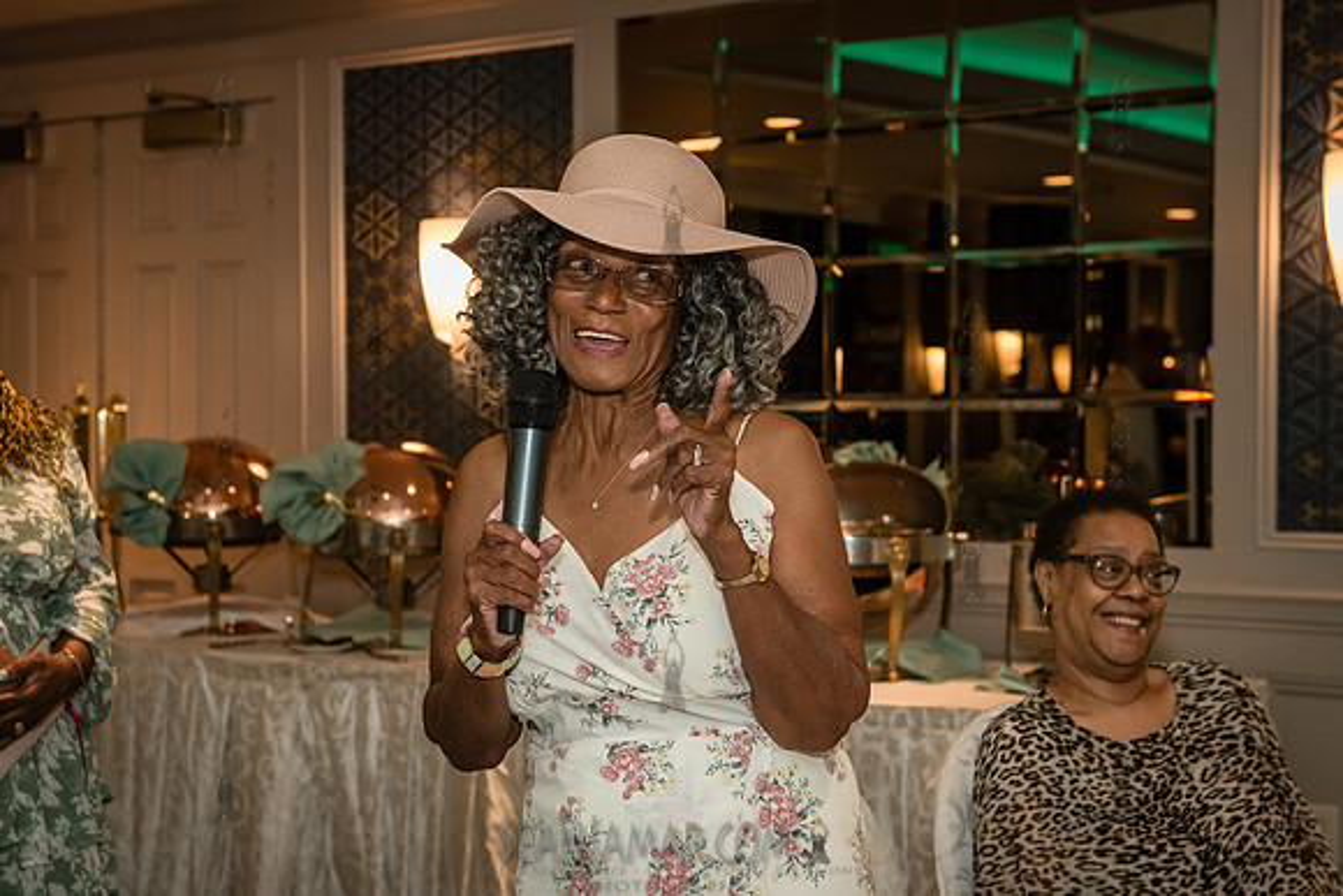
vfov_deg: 21.2
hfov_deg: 31.3
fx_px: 2394
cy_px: 477
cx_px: 601
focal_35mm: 64
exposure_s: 1/200
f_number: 3.5
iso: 1600
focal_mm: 45
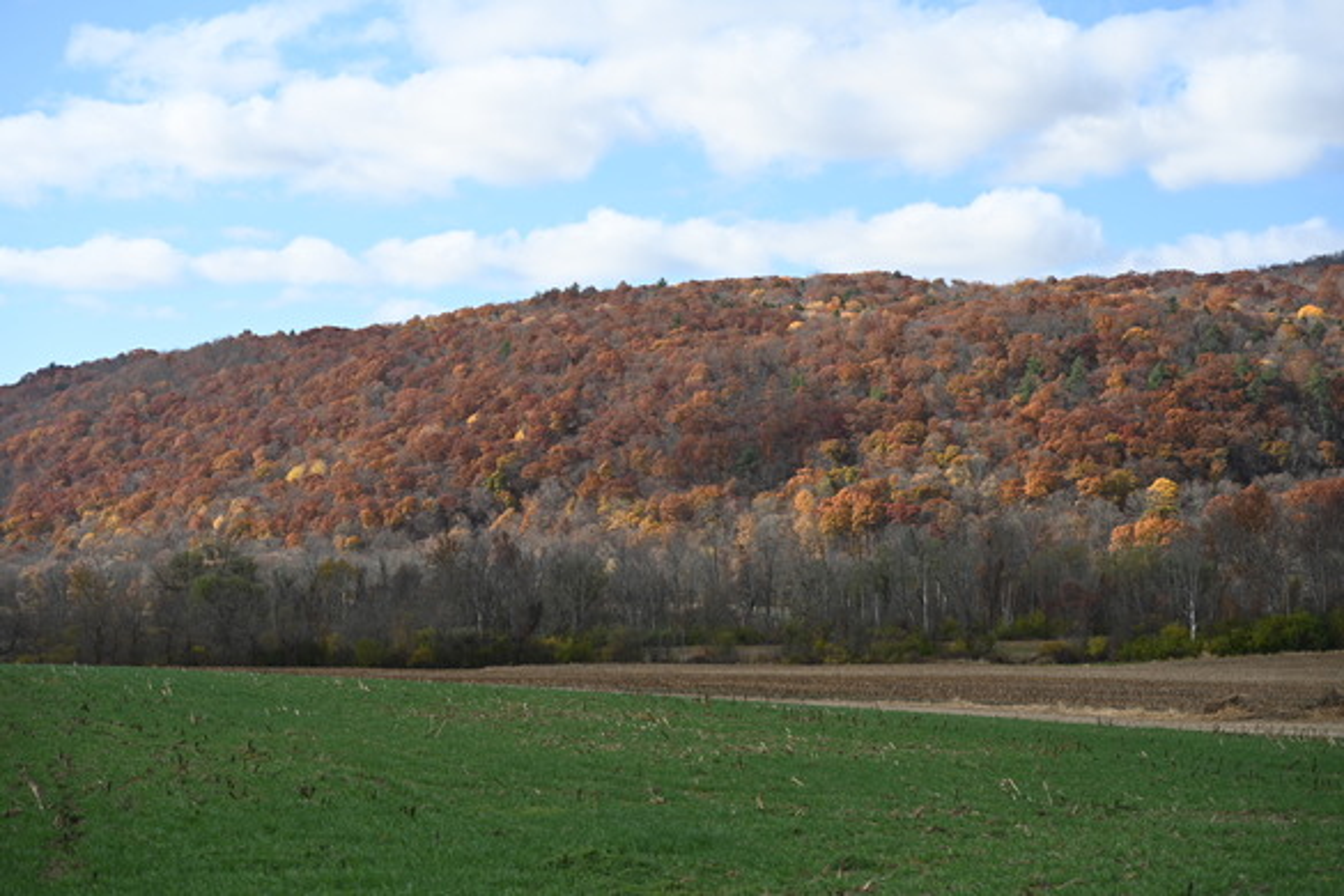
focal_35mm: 63
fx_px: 2352
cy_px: 448
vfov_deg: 21.6
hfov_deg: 31.9
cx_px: 672
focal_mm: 63
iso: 100
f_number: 4
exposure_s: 1/800
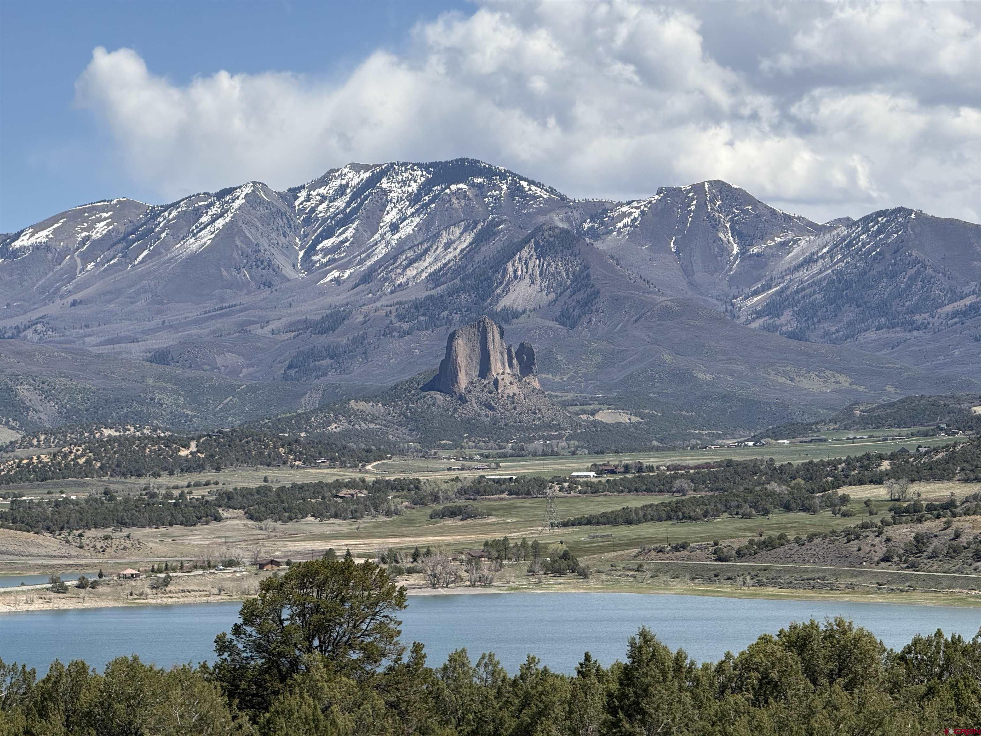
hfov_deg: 16.4
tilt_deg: +2.3
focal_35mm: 120
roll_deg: +0.4
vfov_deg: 12.3
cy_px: 368
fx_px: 3401
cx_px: 490
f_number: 2.8
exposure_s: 1/1650
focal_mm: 15.66
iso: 50
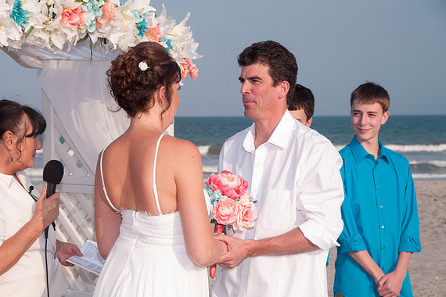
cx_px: 220
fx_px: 1226
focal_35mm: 99
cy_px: 148
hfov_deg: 20.6
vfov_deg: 13.8
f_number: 9
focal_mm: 65
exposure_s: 1/250
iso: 100
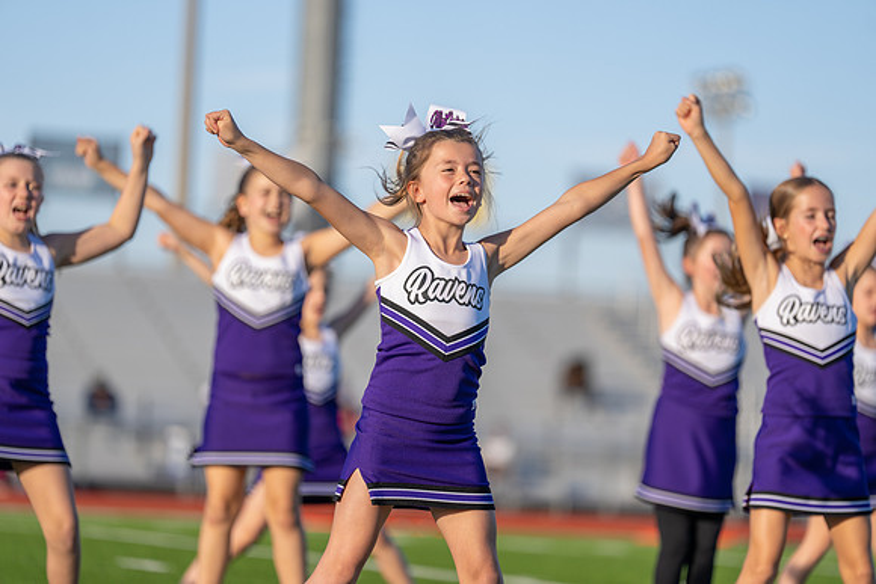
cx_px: 438
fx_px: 4332
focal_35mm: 178
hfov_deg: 11.5
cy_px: 292
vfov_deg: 7.7
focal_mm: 178
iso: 100
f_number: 2.8
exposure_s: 1/1000
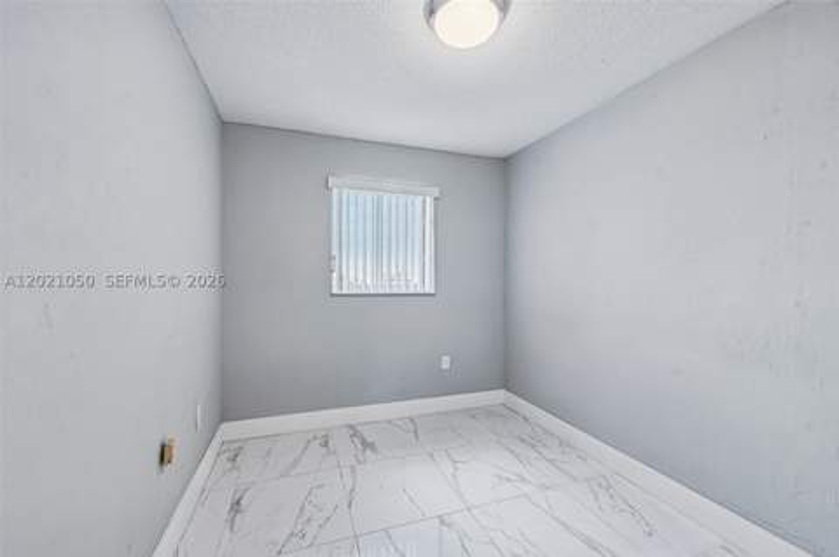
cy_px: 278
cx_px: 420
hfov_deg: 104.3
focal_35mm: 14
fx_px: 326
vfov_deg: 81.1
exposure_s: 1/25
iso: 100
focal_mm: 14
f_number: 7.1
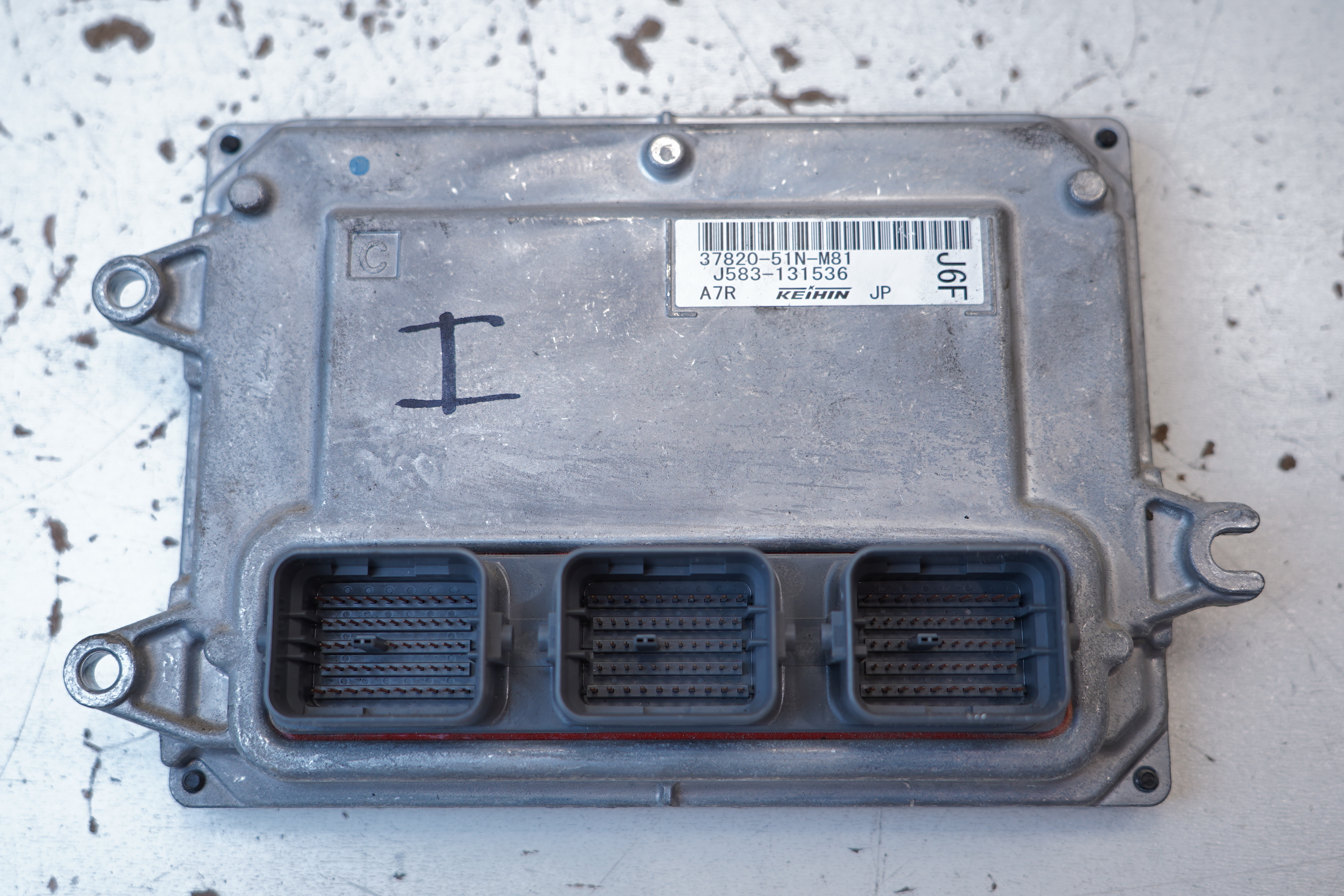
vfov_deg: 33.4
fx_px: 1493
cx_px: 672
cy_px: 448
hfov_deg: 48.5
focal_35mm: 40
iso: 100
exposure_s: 1/60
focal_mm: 27
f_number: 2.8
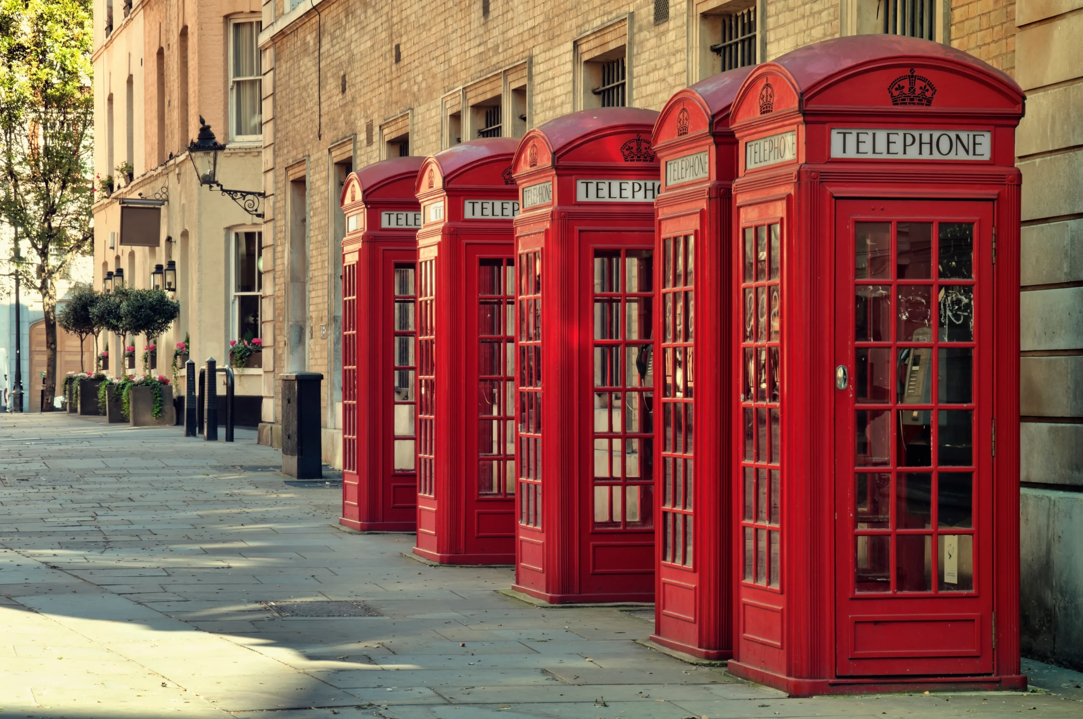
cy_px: 360
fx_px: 3155
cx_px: 542
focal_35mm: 105
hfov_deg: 19.5
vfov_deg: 13.0
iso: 100
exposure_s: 1/4
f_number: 16
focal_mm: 70
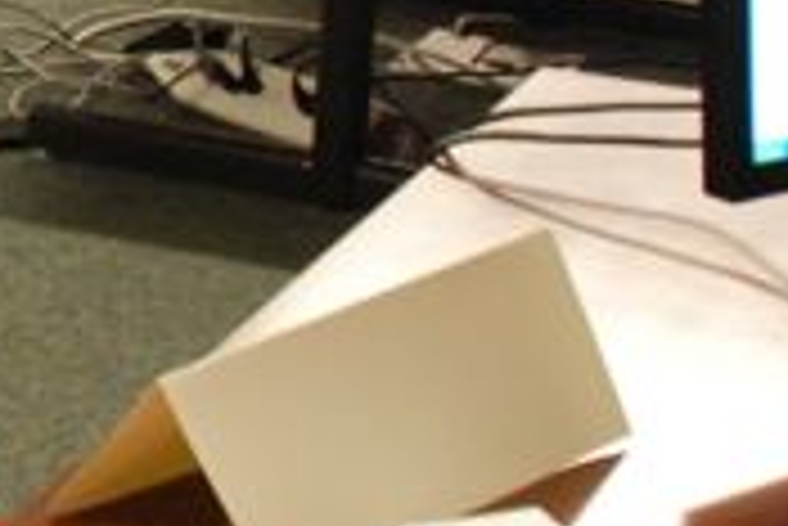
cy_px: -321
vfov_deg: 6.2
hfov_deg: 9.1
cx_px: -423
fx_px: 4798
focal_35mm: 219
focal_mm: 20
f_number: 3.8
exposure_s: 1/25
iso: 800
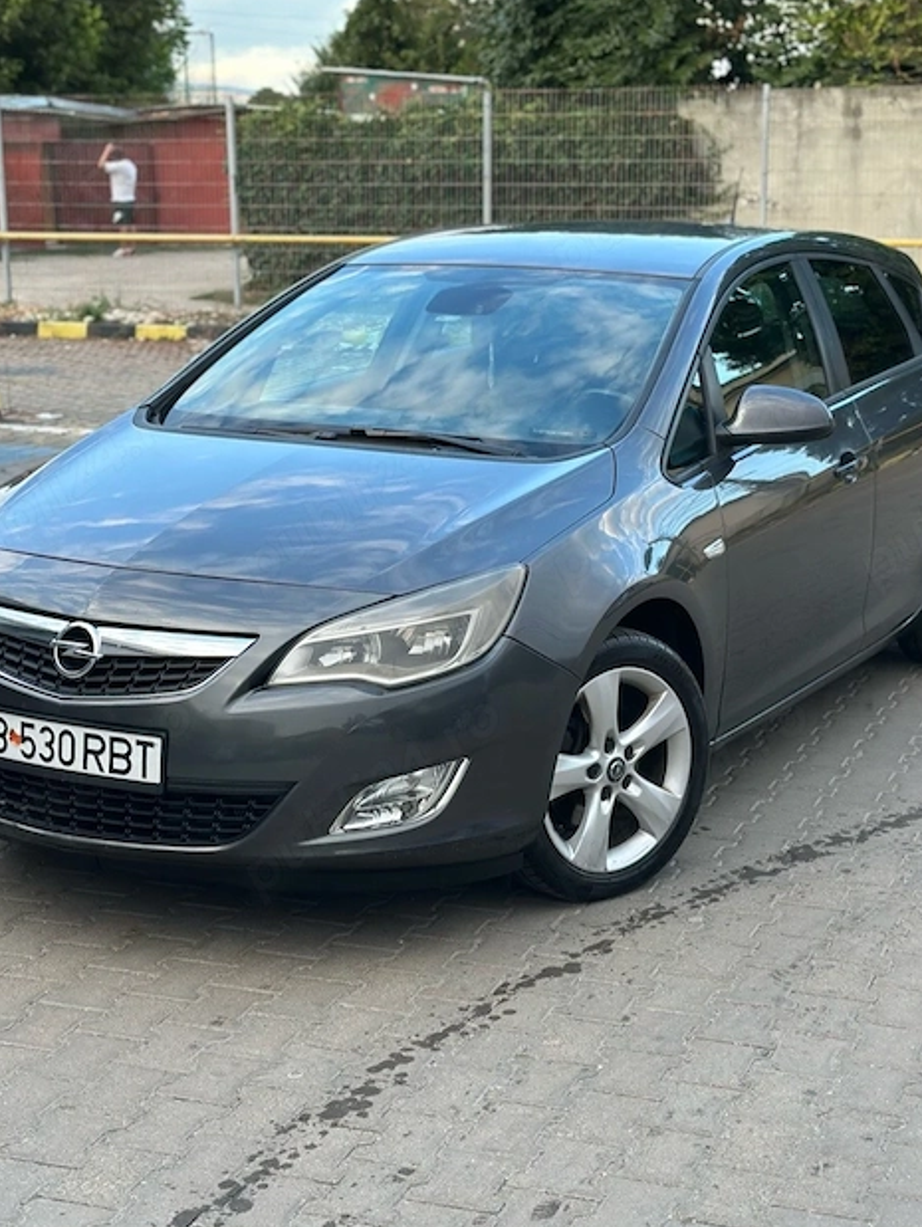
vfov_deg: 31.1
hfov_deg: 23.7
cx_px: 450
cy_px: 535
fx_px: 2200
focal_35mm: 62
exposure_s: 1/205
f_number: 1.78
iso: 80
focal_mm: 6.86
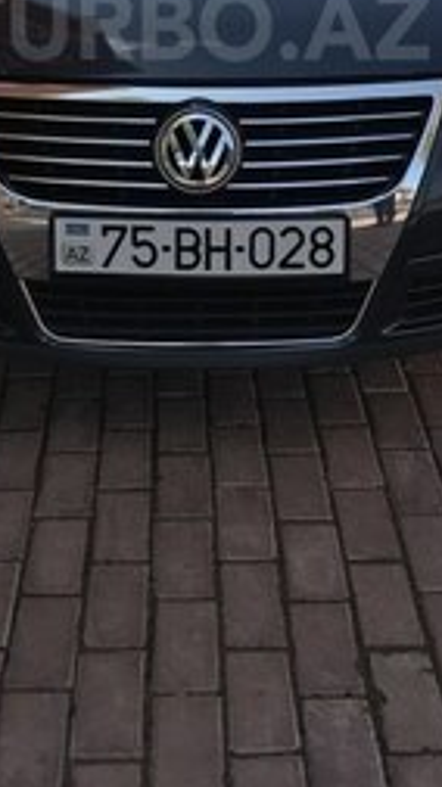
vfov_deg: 31.6
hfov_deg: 19.4
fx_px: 1294
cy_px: 25
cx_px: 190
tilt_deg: -12.4
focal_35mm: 62
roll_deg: -0.6
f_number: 2.2
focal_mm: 4.15
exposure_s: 1/974
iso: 25
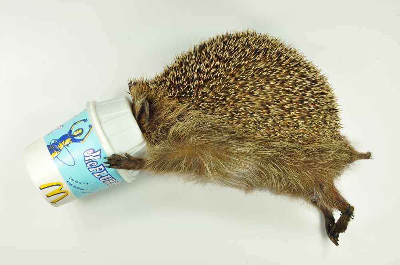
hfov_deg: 37.9
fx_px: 583
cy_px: 132
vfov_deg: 25.7
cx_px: 200
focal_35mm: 52
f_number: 14
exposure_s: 1/20
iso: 400
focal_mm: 35
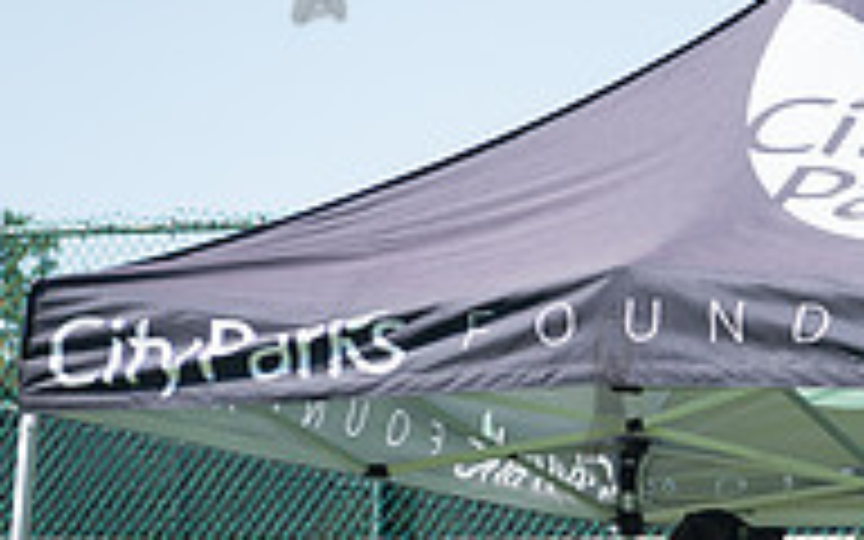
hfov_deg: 9.5
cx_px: 1188
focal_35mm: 216
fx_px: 5086
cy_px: 596
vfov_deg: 6.1
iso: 160
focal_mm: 70
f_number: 5
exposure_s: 1/500
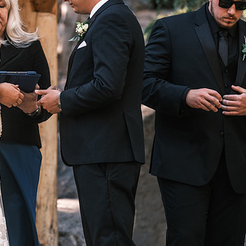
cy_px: 112
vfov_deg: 6.3
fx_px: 2227
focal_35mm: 277
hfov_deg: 6.3
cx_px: 43
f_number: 3.6
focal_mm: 129.2
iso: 800
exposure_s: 1/200
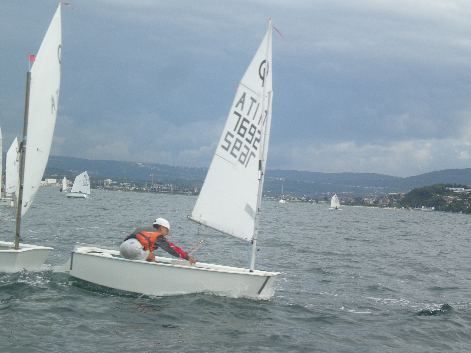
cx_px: 236
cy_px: 176
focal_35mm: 74
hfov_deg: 26.3
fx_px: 1007
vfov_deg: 19.9
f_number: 6.5
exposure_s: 1/162
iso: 64
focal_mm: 12.3
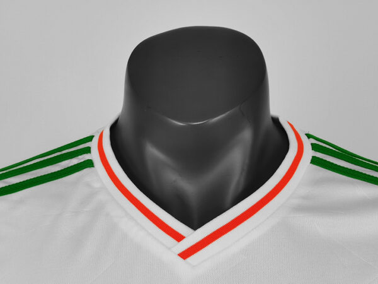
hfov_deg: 38.2
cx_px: 189
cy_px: 142
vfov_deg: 29.1
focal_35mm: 50
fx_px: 546
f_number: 1.8
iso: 125
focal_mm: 5.58
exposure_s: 1/100
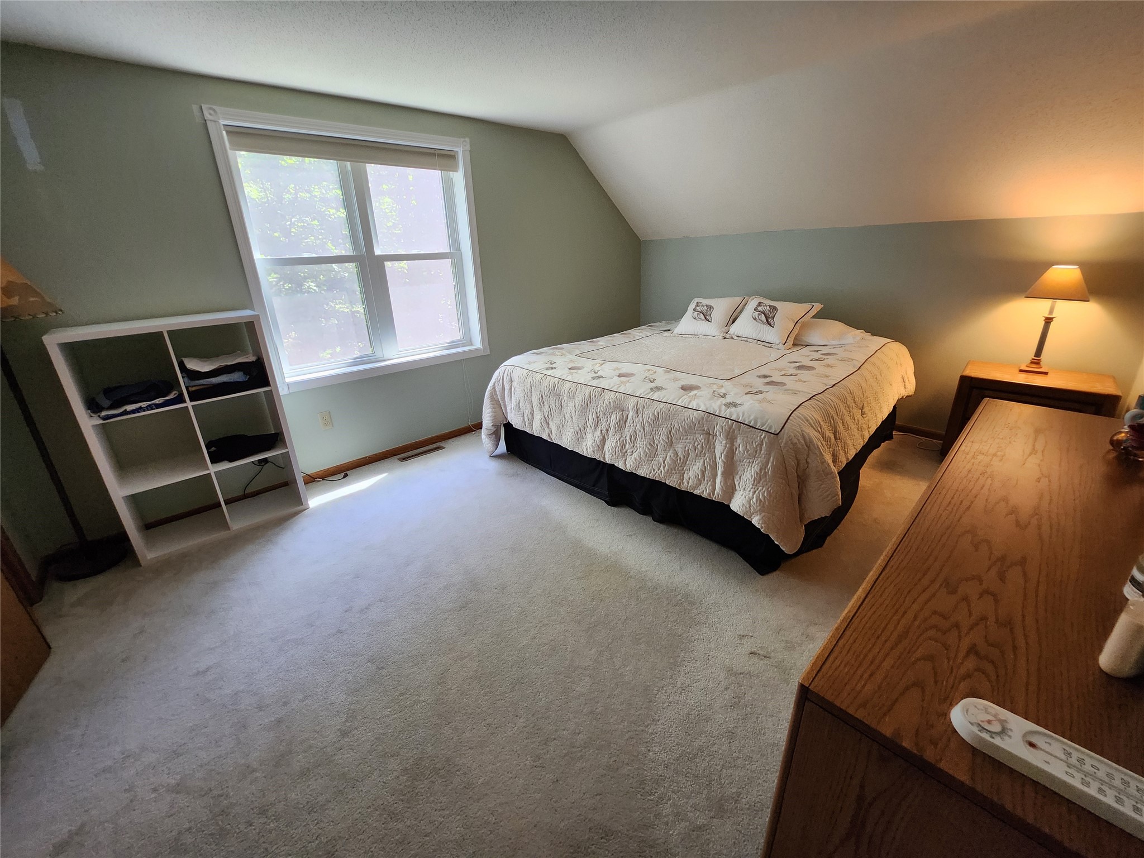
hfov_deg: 106.2
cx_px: 572
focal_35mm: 13
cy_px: 429
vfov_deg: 89.9
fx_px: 430
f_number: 2.2
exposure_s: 1/60
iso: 250
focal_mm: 1.7
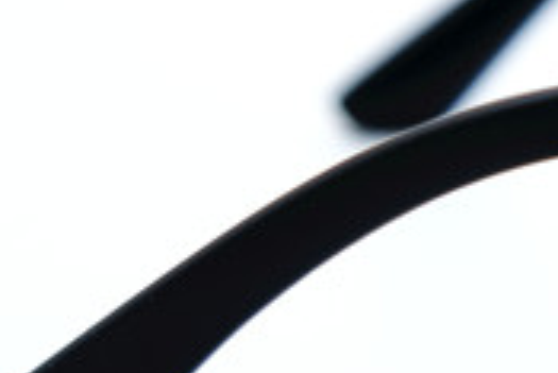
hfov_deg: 5.5
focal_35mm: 365
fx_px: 5662
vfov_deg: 3.8
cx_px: 1250
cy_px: 102
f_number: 5.6
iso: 160
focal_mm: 42.5
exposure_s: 1/150
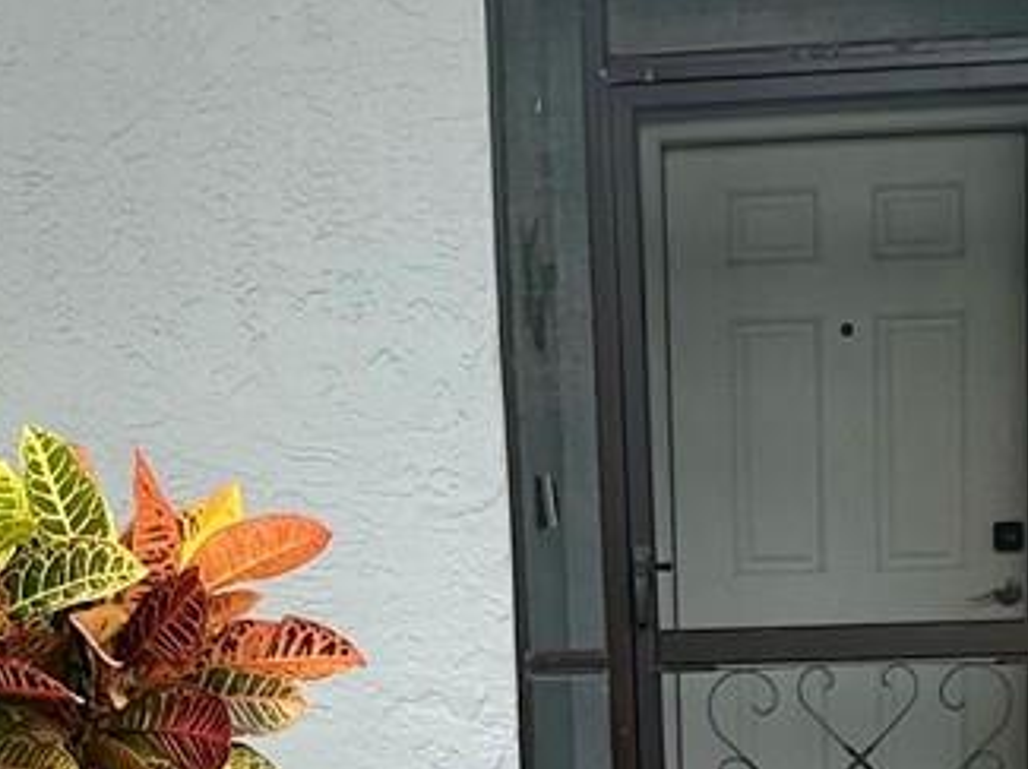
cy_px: 826
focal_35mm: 69
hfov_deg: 28.0
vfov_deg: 20.4
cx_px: 686
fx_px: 2047
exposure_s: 1/283
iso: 40
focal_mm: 2.22
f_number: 2.2
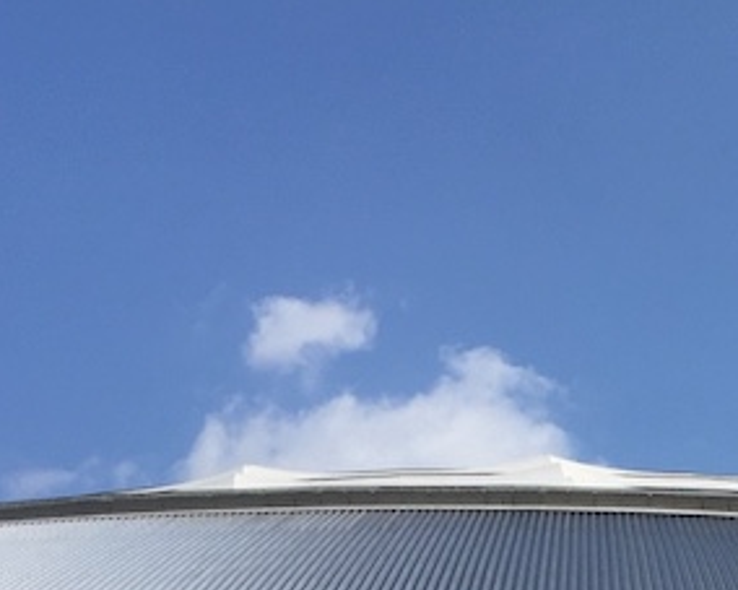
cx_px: 912
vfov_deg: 13.8
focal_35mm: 102
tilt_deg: +12.2
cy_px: 993
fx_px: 2227
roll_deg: +0.1
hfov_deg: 17.8
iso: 32
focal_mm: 4.15
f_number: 2.2
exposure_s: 1/1883
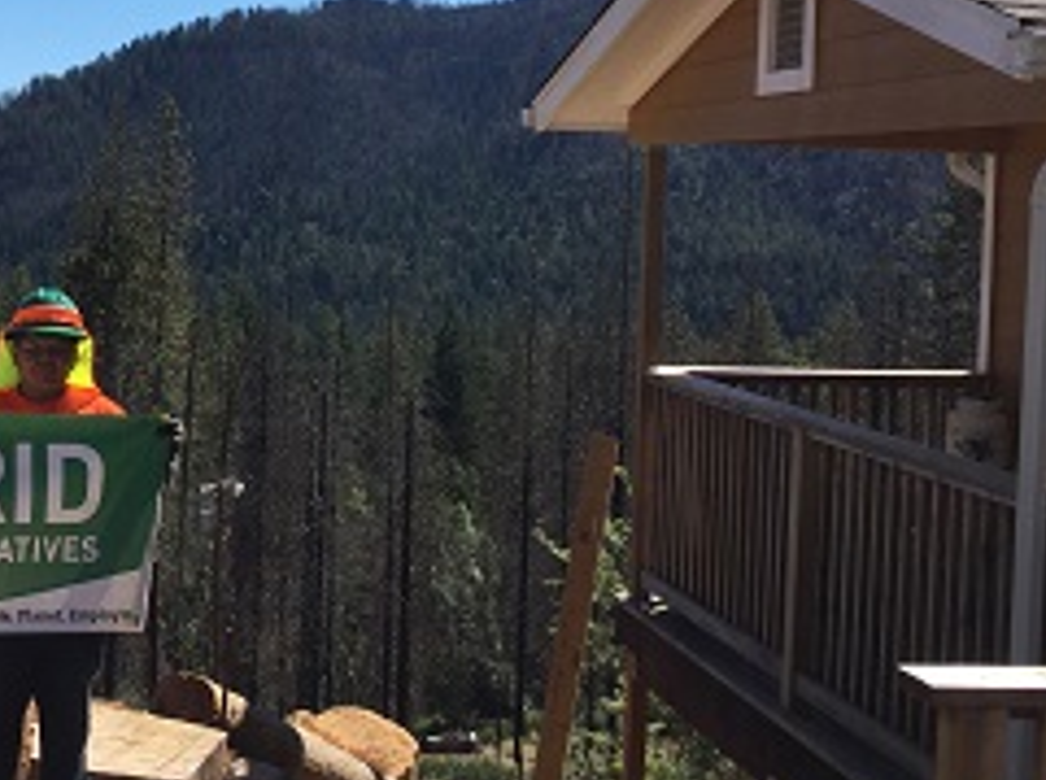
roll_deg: -2.8
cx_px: 198
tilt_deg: -2.1
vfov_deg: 26.2
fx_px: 1659
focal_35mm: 55
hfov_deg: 33.9
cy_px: 209
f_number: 2.4
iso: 25
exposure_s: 1/1274
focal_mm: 3.3
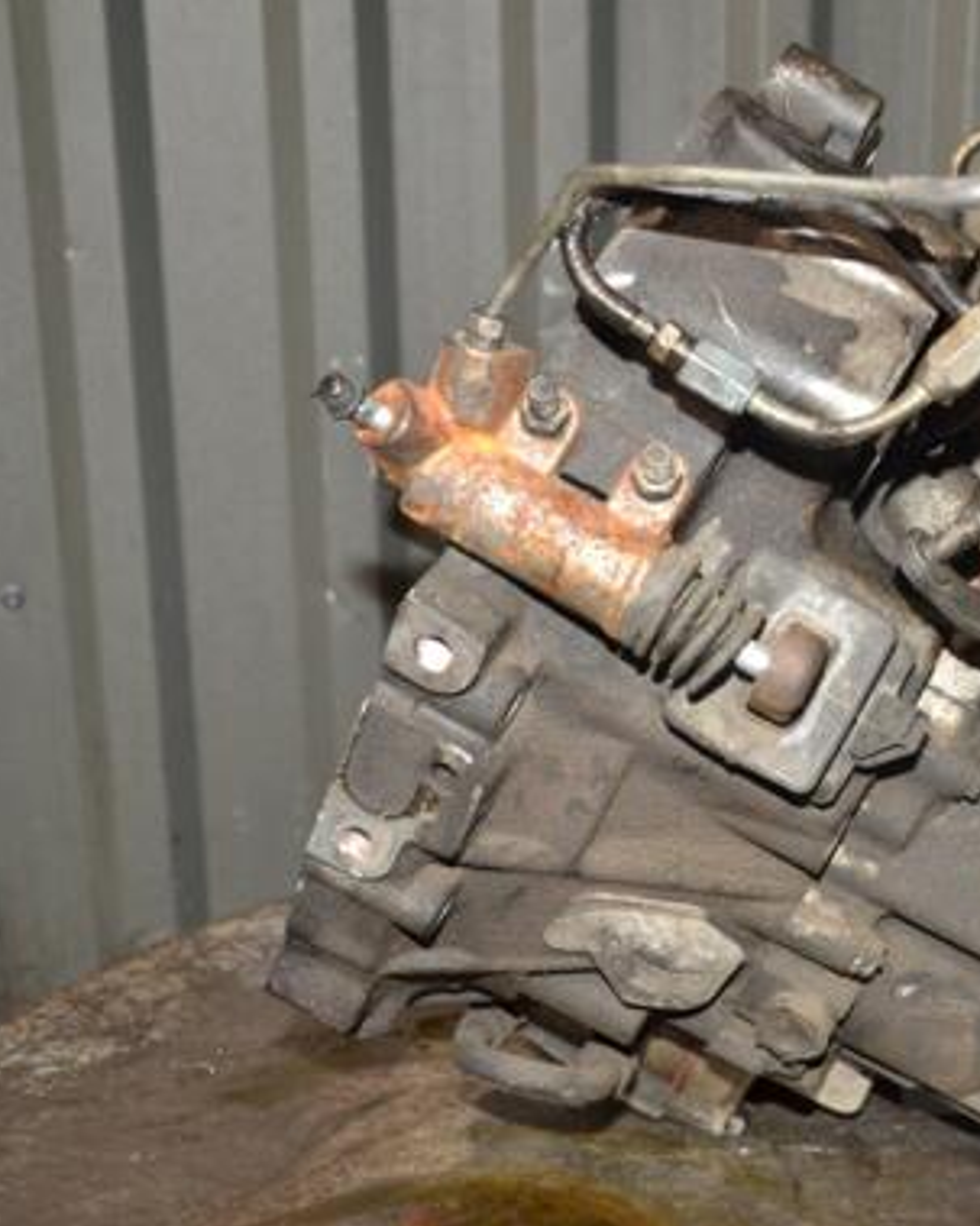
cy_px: 634
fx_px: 2022
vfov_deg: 33.7
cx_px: 841
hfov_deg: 26.5
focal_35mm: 56
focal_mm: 25
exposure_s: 1/60
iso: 800
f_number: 5
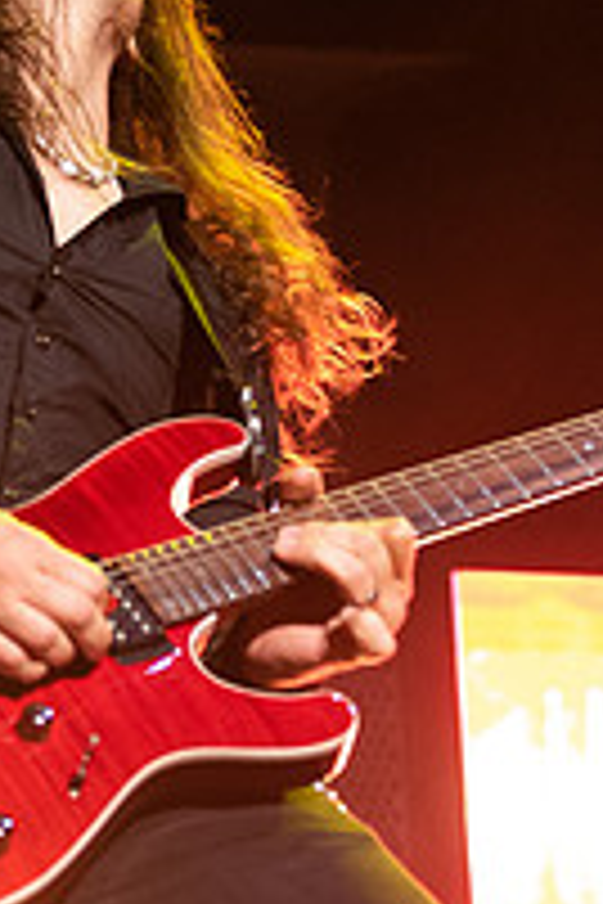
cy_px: 144
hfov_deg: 9.6
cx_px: -164
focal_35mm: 140
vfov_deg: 14.5
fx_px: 3517
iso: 2000
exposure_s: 1/320
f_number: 3.2
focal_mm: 44
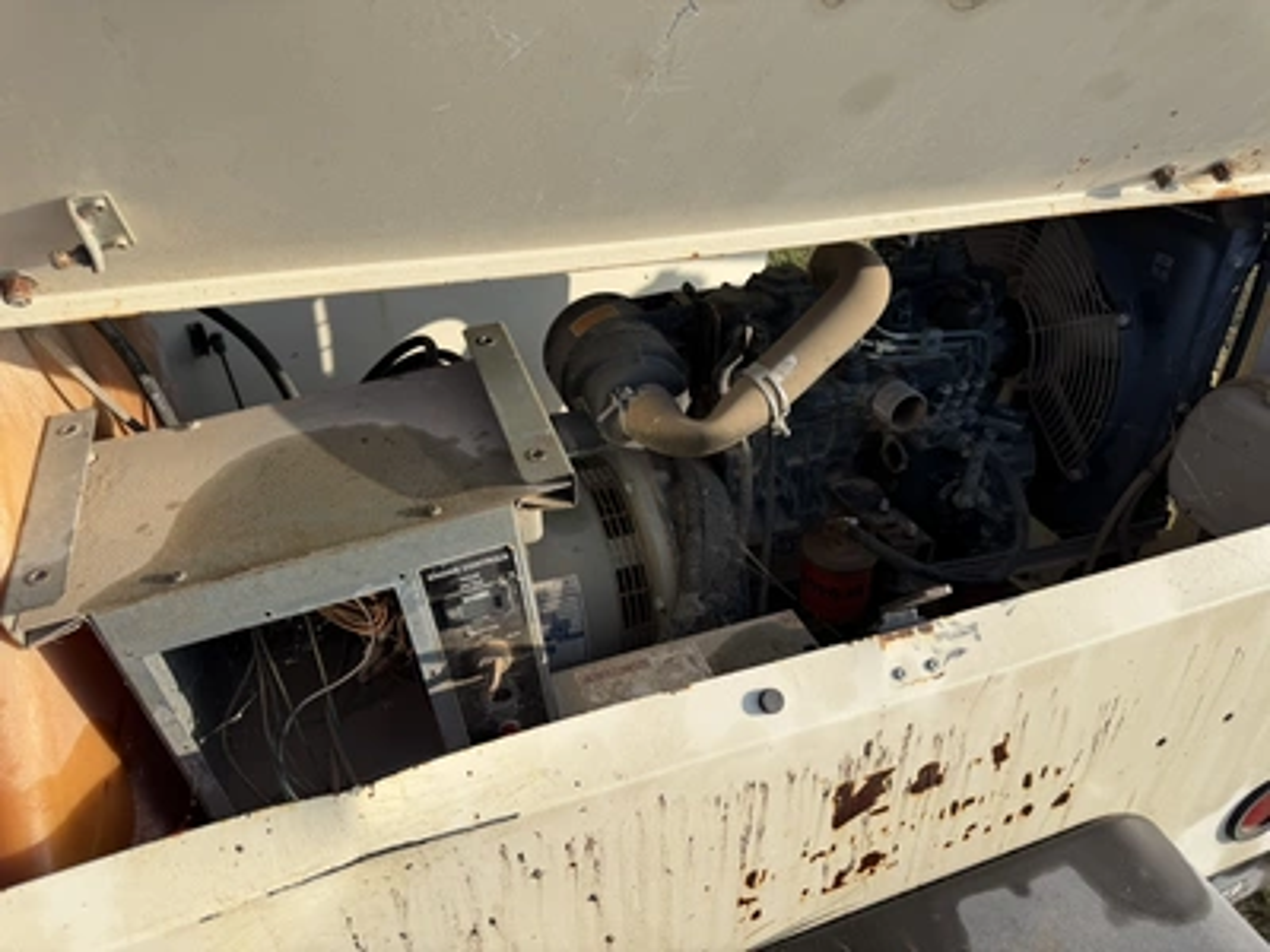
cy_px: 476
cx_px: 635
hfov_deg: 71.6
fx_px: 881
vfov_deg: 56.8
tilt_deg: -51.3
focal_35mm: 24
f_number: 1.78
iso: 80
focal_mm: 6.76
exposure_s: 1/3145
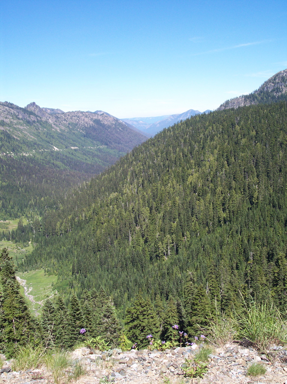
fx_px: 421
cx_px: 144
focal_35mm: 38
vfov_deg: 49.0
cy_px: 192
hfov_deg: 37.7
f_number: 4.8
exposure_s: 1/350
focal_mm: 8
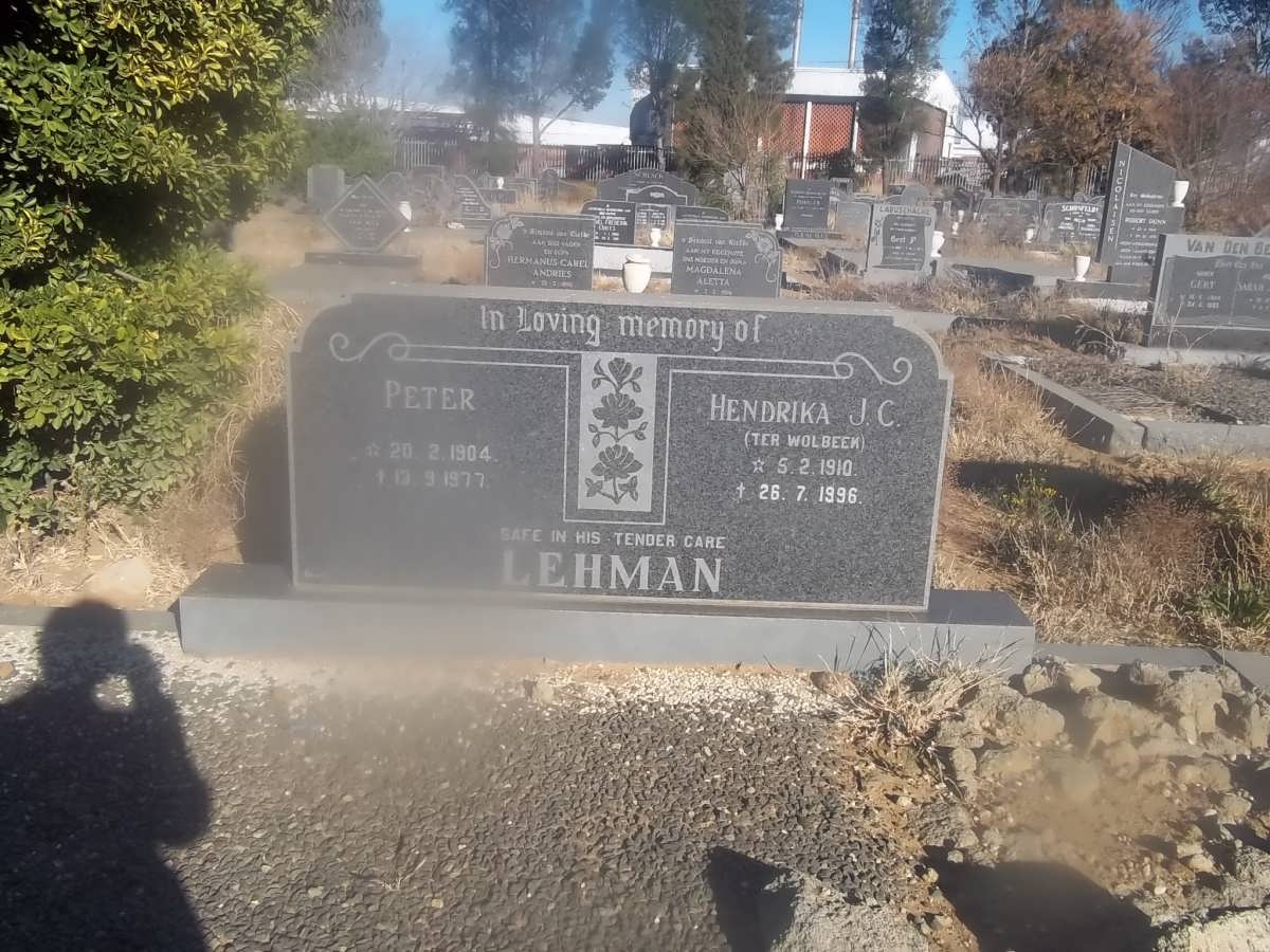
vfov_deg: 44.2
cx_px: 635
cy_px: 476
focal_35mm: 32
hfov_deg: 56.8
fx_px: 1174
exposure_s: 1/400
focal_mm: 5.7
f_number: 5.5
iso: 80
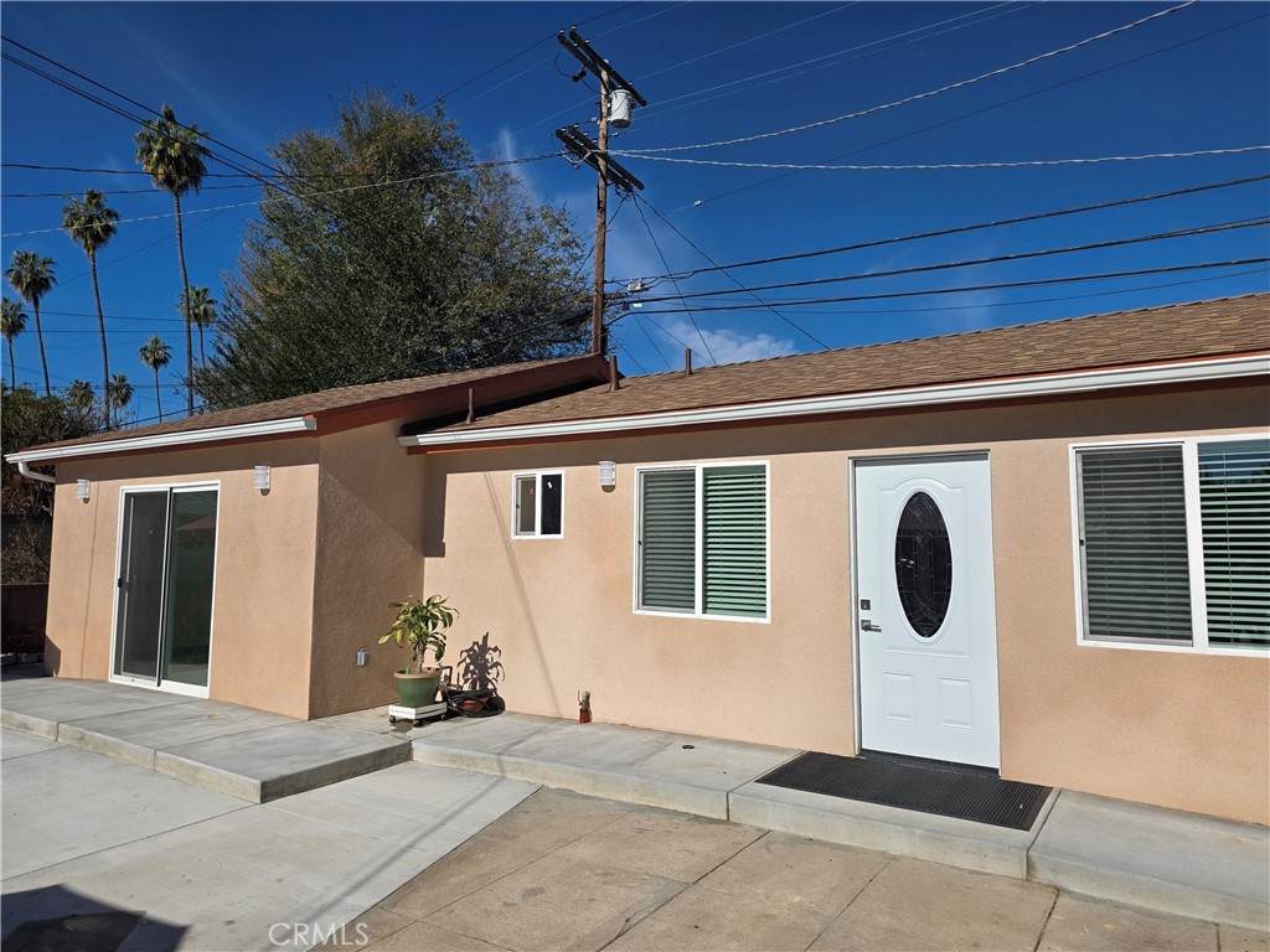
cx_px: 635
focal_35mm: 23
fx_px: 844
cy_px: 476
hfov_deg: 73.9
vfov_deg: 58.9
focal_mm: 6.25
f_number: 1.7
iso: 40
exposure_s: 1/7944
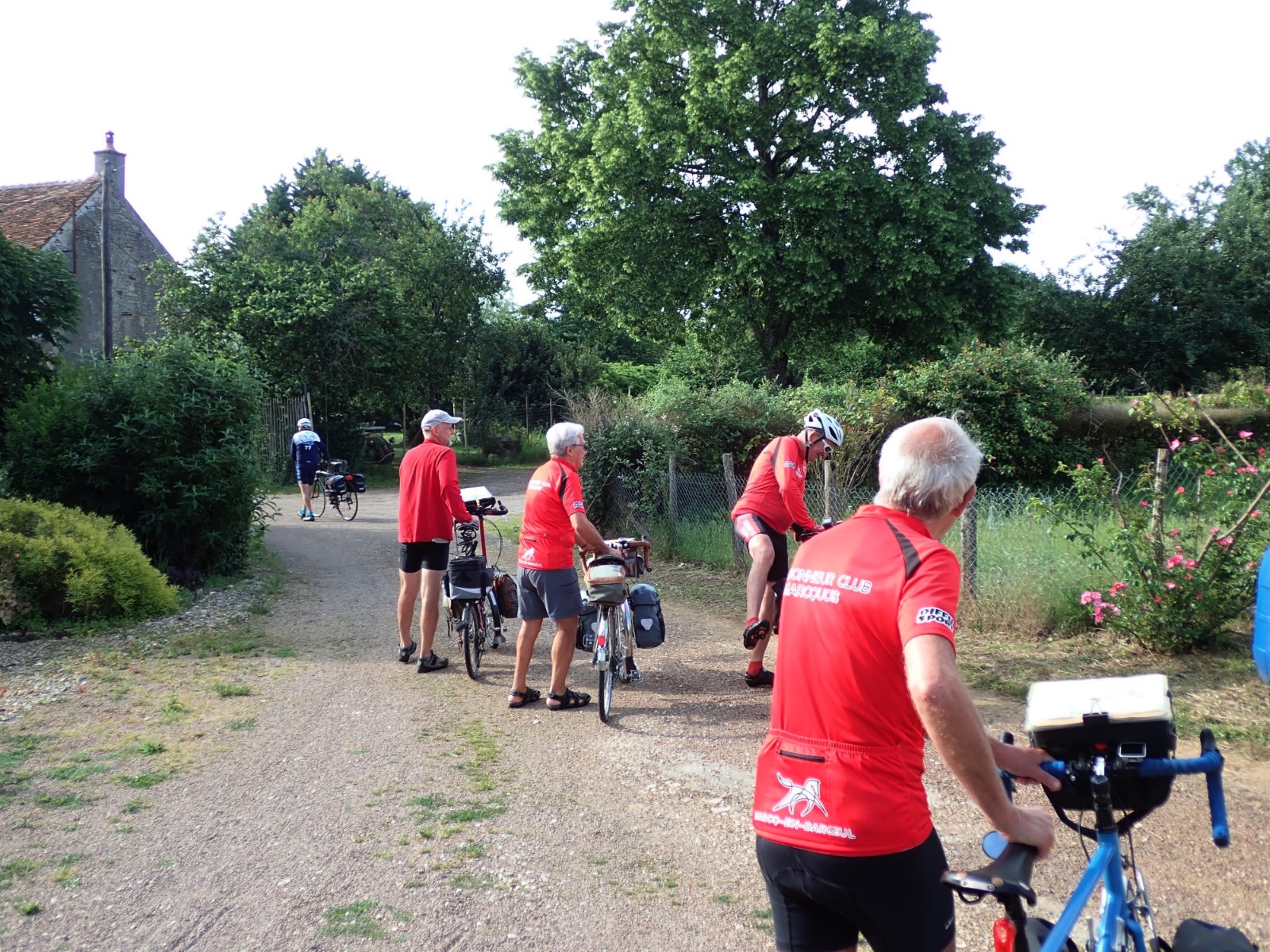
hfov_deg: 52.6
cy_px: 476
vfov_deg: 40.7
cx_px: 635
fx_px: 1284
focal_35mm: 35
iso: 100
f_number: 2.6
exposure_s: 1/250
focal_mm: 6.42
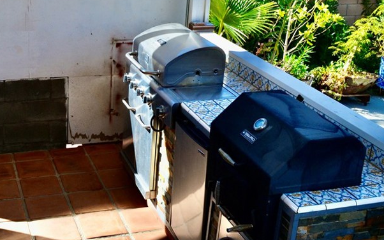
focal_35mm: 52
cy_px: 76
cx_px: 126
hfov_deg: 38.4
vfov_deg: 24.7
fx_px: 544
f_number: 10
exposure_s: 1/250
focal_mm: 20
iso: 400
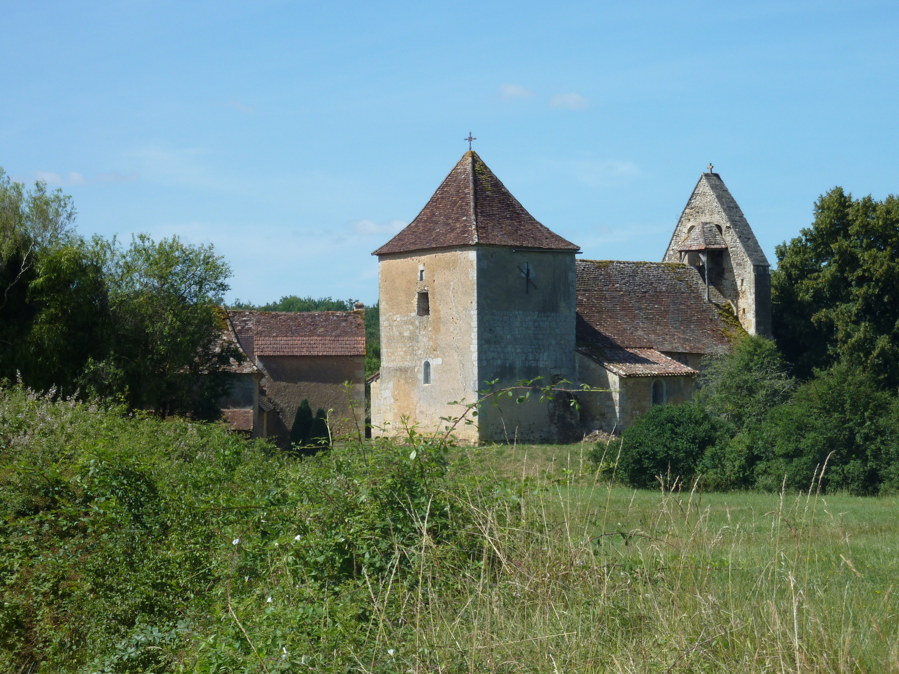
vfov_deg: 15.4
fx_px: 2493
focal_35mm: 96
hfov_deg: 20.4
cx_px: 450
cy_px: 337
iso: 80
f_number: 5
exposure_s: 1/500
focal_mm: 15.8
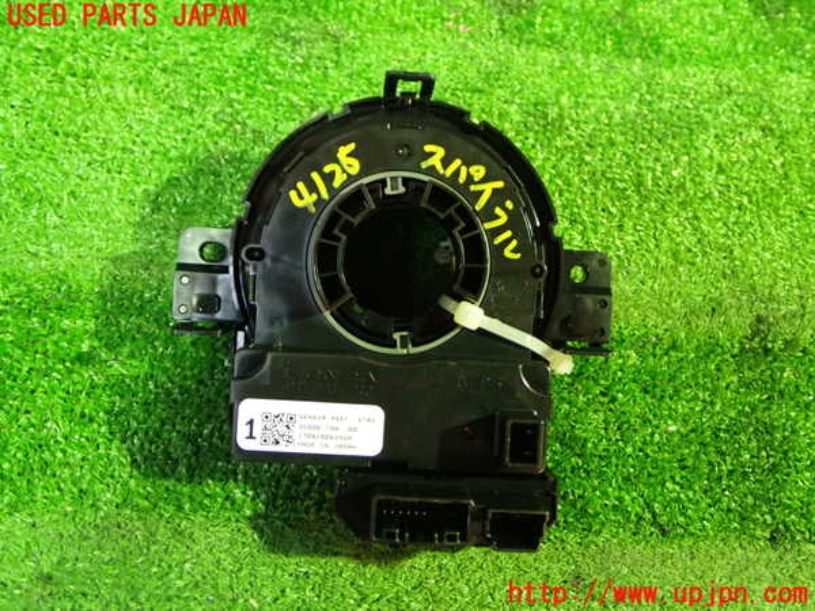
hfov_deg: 51.4
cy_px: 306
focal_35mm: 36
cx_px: 408
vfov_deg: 39.7
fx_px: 848
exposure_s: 1/15
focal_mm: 6.37
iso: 800
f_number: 2.5
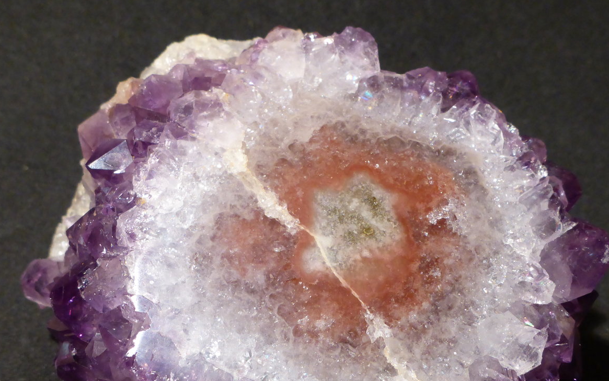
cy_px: 273
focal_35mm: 83
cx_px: 320
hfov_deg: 24.9
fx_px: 1378
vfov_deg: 15.7
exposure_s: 1/20
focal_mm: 9.7
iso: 400
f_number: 4.6
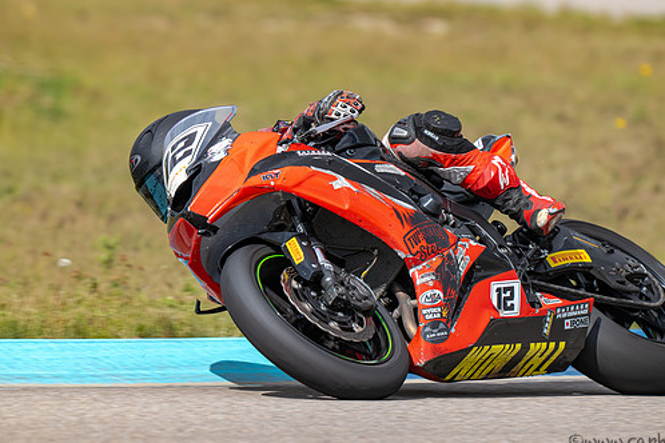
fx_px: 12911
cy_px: 210
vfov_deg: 2.0
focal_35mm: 699
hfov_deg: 3.0
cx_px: 386
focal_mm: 600
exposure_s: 1/800
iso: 220
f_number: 8
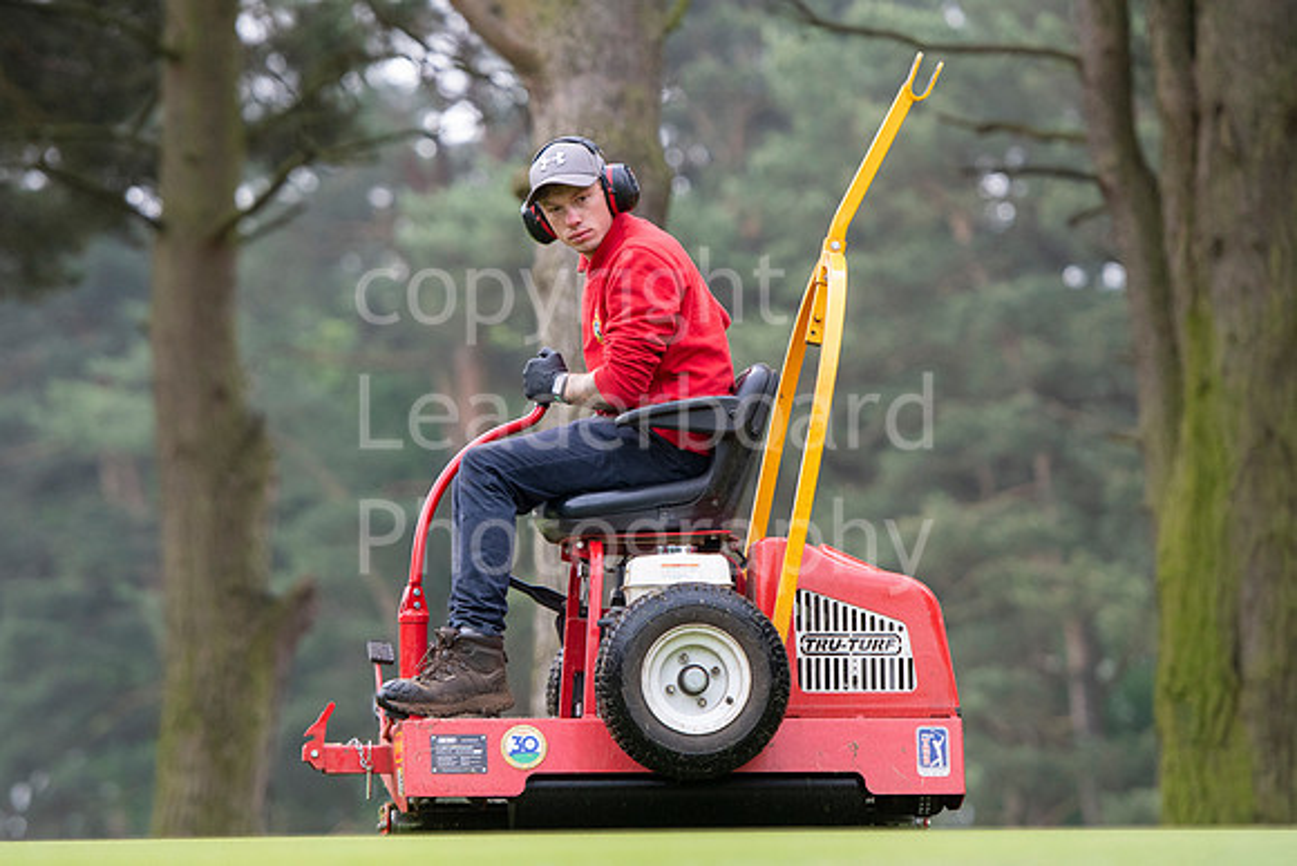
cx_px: 648
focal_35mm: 262
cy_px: 433
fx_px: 9459
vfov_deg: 5.2
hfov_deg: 7.8
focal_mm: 175
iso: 1250
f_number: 3.5
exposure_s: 1/640
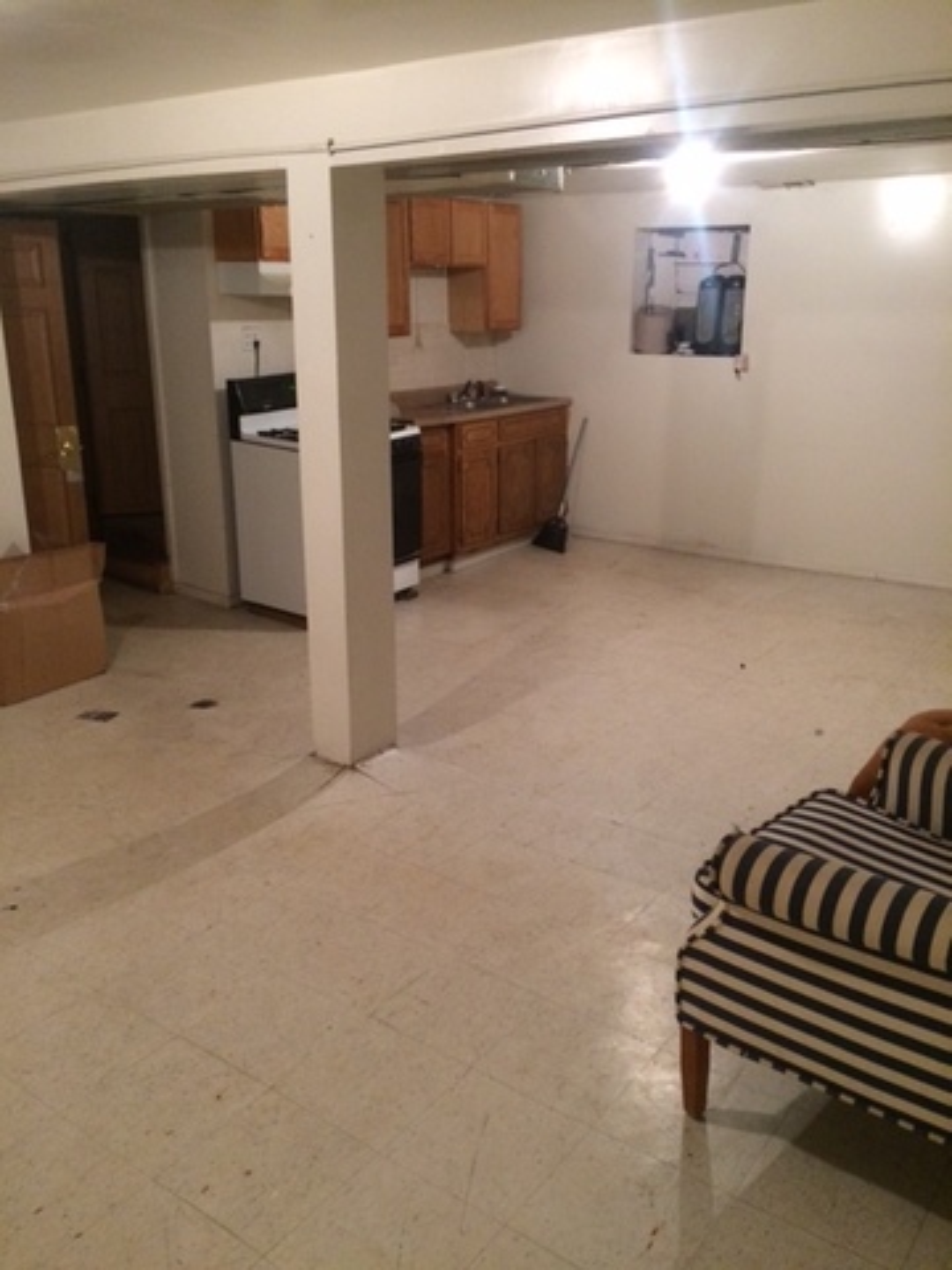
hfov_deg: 48.2
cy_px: 635
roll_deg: +0.3
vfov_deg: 61.7
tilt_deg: -18.7
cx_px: 476
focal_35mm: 29
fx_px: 1063
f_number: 2.2
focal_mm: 4.15
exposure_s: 1/30
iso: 250
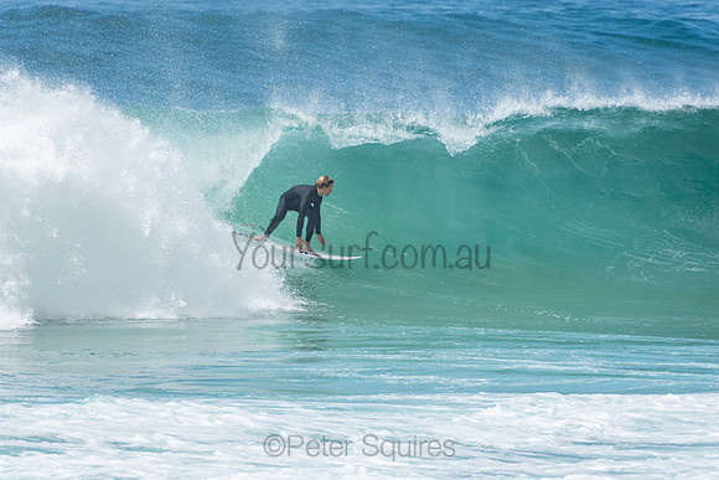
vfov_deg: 2.3
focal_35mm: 600
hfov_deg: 3.4
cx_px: 360
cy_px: 240
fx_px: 11986
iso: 220
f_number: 5.6
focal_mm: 400
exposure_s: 1/1250
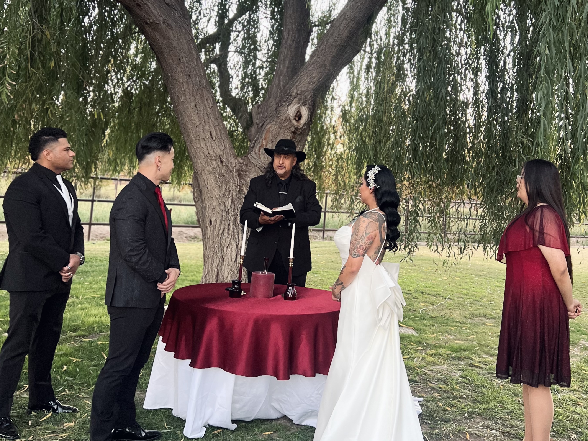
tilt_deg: +1.7
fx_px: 594
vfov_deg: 40.7
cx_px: 294
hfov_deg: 52.6
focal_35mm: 35
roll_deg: +1.3
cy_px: 203
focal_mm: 5.7
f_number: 1.5
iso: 125
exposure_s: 1/69
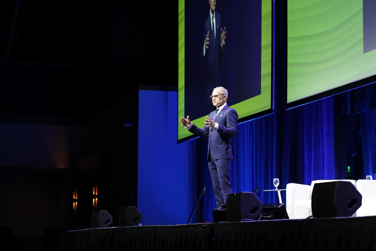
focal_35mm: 105
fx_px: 1097
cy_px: 126
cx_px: 188
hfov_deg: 19.5
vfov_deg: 13.0
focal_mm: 105
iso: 1600
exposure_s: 1/100
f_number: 4
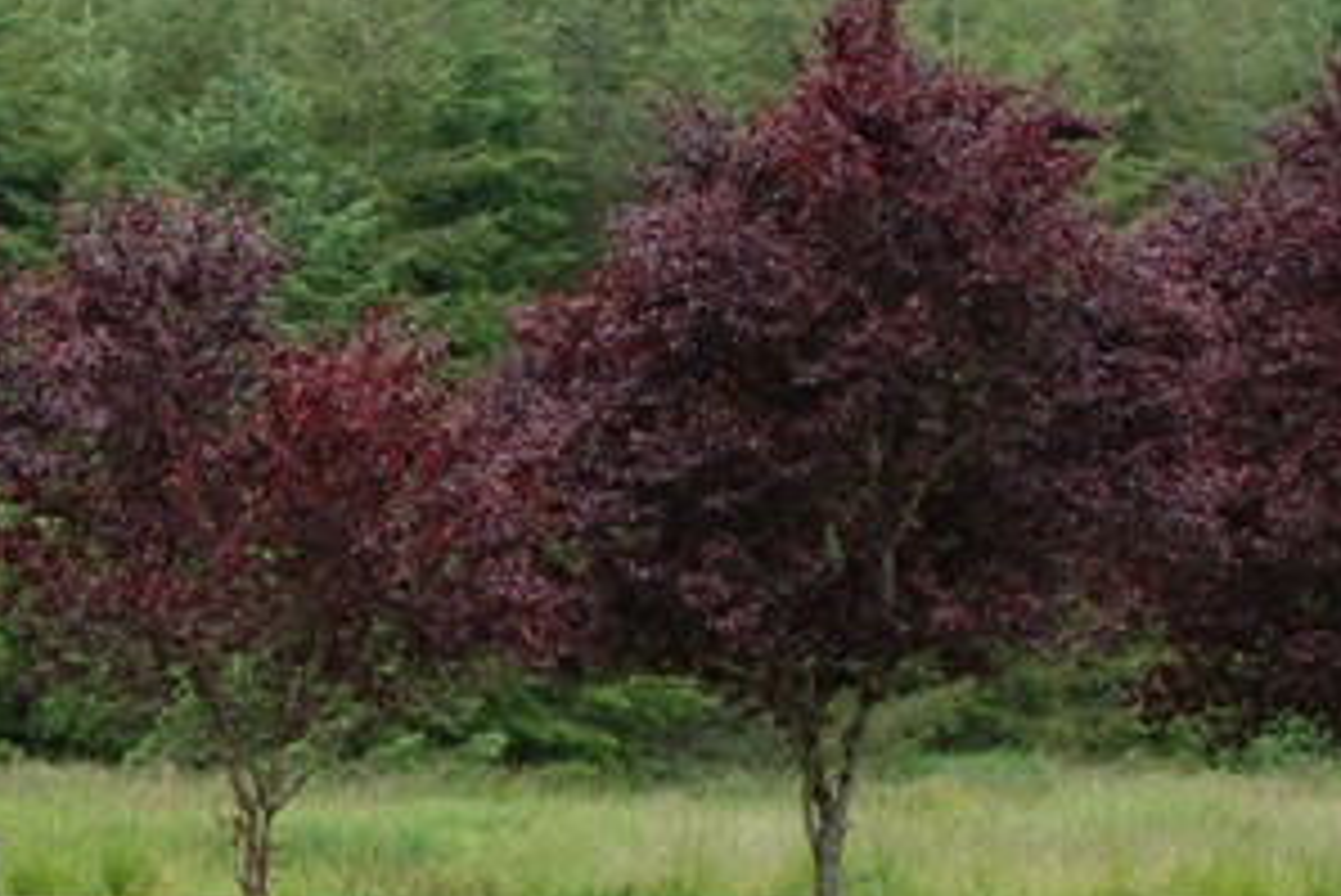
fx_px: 11173
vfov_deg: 4.6
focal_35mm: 300
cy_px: 567
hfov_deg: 6.8
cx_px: -137
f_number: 5.6
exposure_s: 1/200
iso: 100
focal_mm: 55
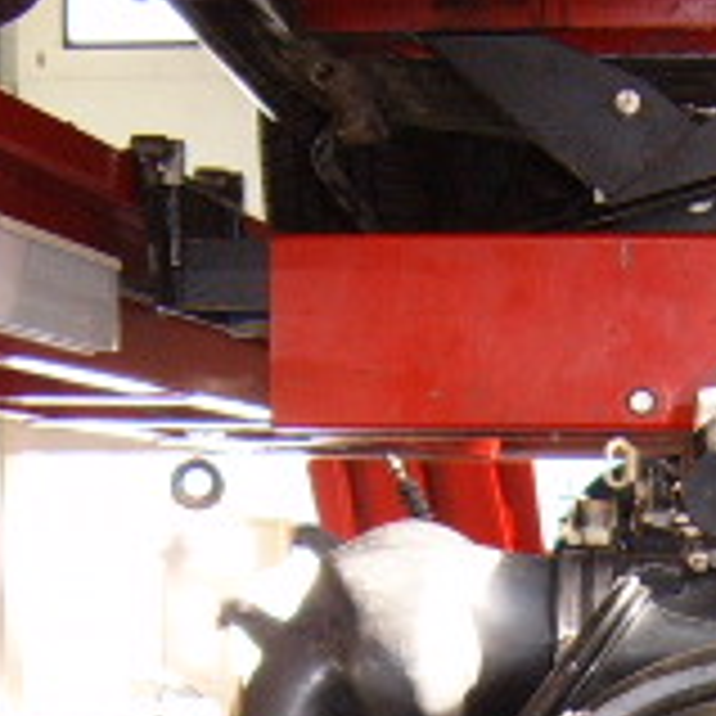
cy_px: 1072
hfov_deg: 13.2
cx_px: 563
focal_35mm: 132
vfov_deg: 12.6
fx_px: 3089
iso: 141
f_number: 2.9
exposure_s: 1/30
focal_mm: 6.2
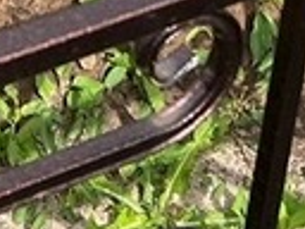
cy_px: -627
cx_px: -31
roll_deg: -4.2
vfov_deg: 6.1
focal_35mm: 208
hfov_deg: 9.4
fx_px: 1833
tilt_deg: -19.8
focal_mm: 5.7
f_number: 1.5
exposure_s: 1/2695
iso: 50
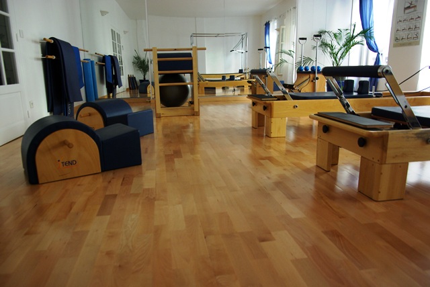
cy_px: 144
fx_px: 323
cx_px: 215
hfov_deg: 67.4
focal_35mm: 27
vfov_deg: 48.0
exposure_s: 1/15
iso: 400
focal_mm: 18
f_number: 4
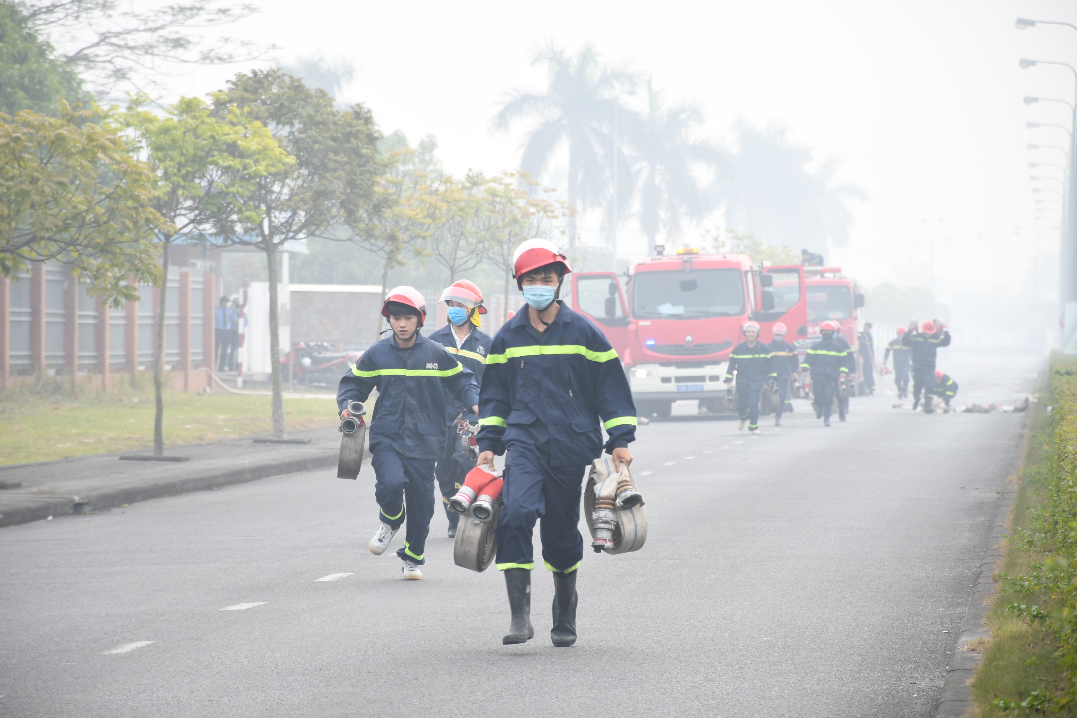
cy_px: 359
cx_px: 538
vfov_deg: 6.5
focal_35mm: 210
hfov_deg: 9.8
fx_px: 6282
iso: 200
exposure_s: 1/200
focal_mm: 140
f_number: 7.1
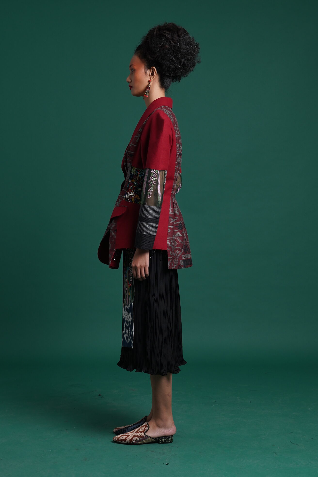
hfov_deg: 20.3
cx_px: 159
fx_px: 888
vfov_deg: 30.1
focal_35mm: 67
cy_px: 238
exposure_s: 1/125
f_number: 10
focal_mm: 45
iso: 200
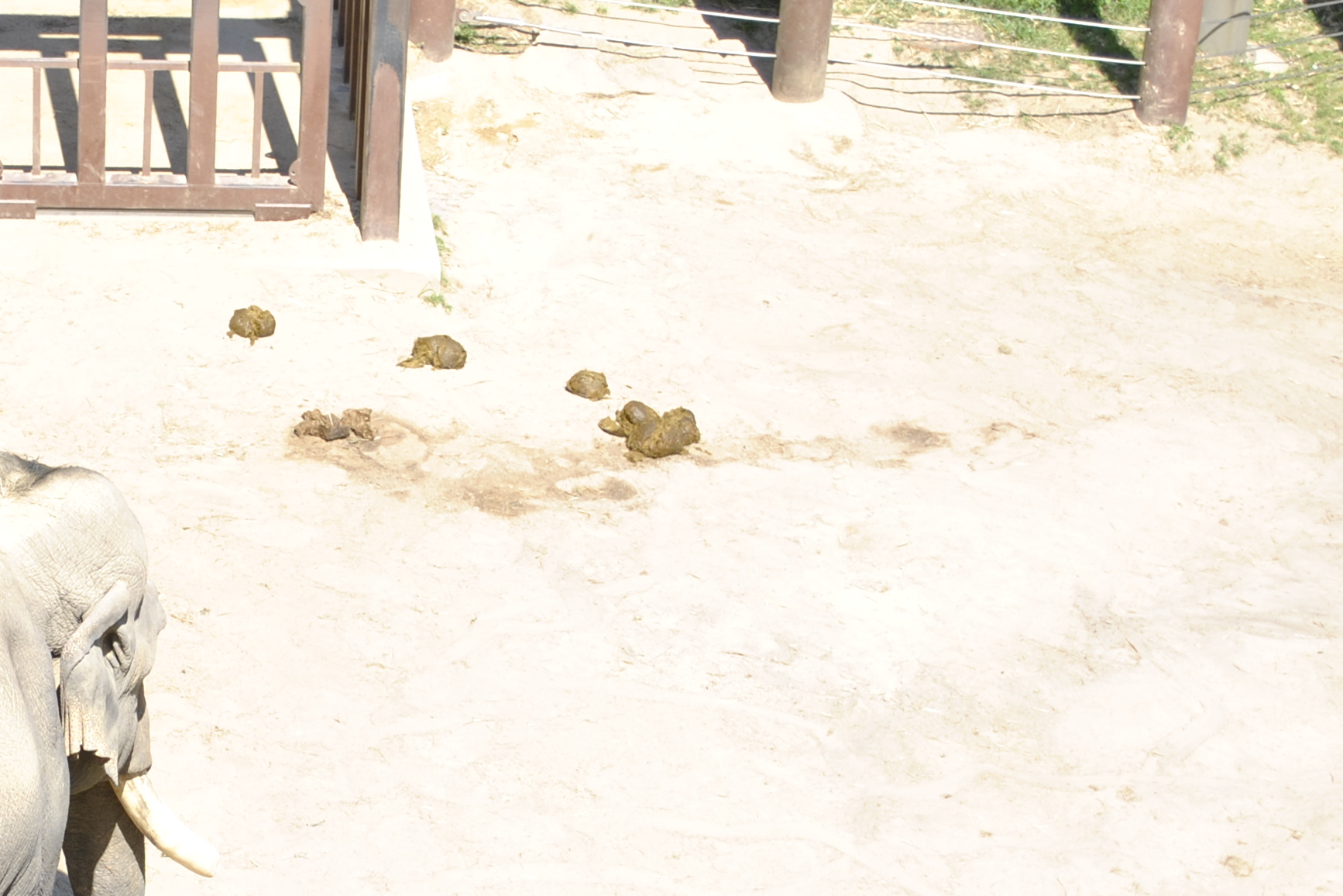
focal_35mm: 114
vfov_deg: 12.0
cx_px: 104
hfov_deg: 17.6
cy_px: 587
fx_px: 4253
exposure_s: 1/250
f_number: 5
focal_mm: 34
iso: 100
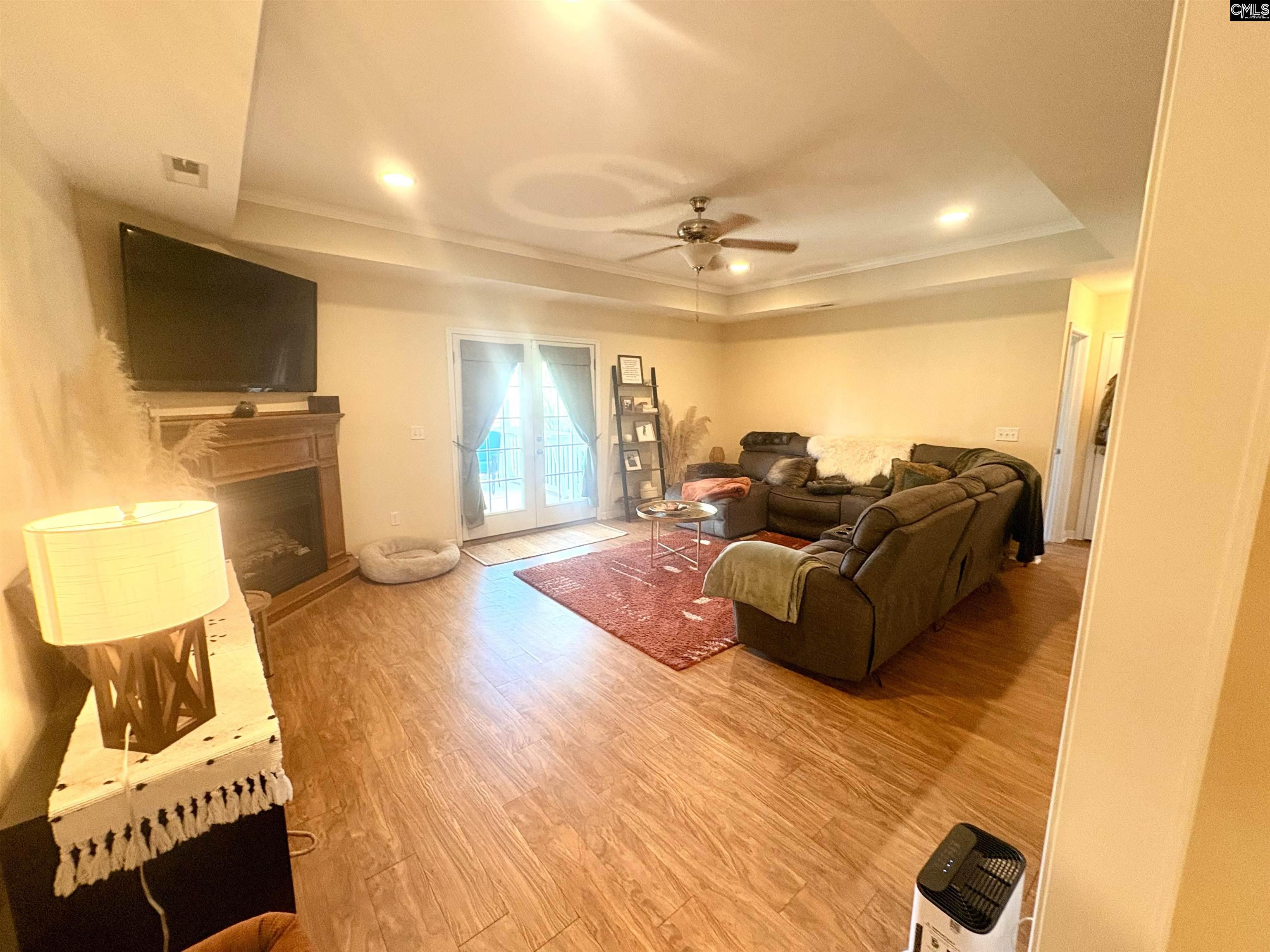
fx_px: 514
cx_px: 635
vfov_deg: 85.7
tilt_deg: -7.6
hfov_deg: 102.1
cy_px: 476
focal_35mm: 14
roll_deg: +0.2
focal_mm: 2.22
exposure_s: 1/60
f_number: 2.2
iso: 320
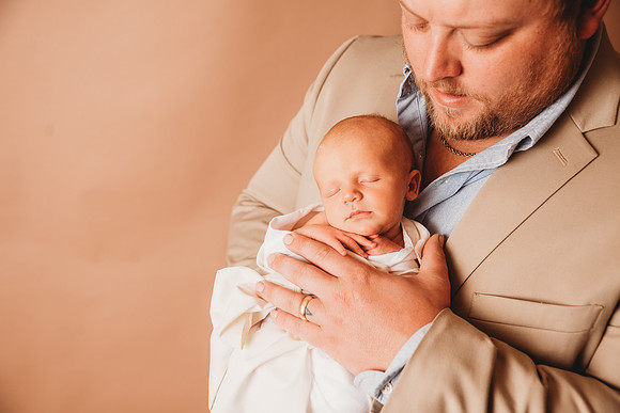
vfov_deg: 33.4
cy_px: 206
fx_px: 689
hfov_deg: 48.4
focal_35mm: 40
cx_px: 310
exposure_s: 1/160
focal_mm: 40
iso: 100
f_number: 4
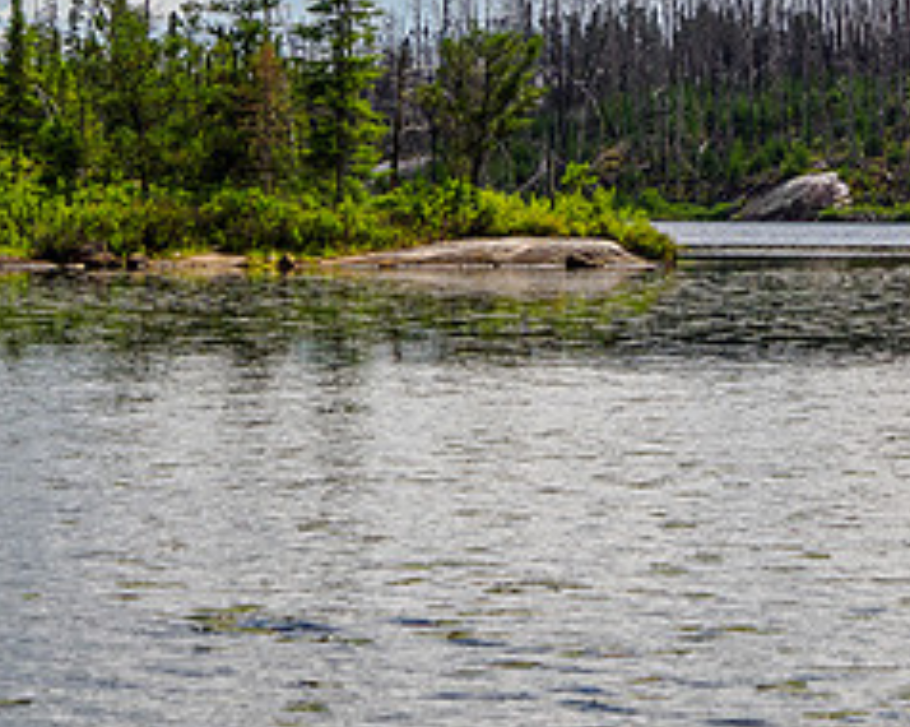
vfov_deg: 7.7
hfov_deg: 9.6
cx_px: 765
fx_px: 5382
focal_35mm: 200
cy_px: 67
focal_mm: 42
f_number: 8
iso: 200
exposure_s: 1/250
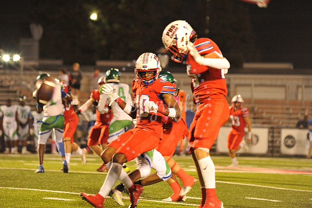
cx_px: 158
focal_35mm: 206
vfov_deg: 6.7
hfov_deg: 10.0
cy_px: 106
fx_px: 1785
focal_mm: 200
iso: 5000
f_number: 4.5
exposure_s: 1/200
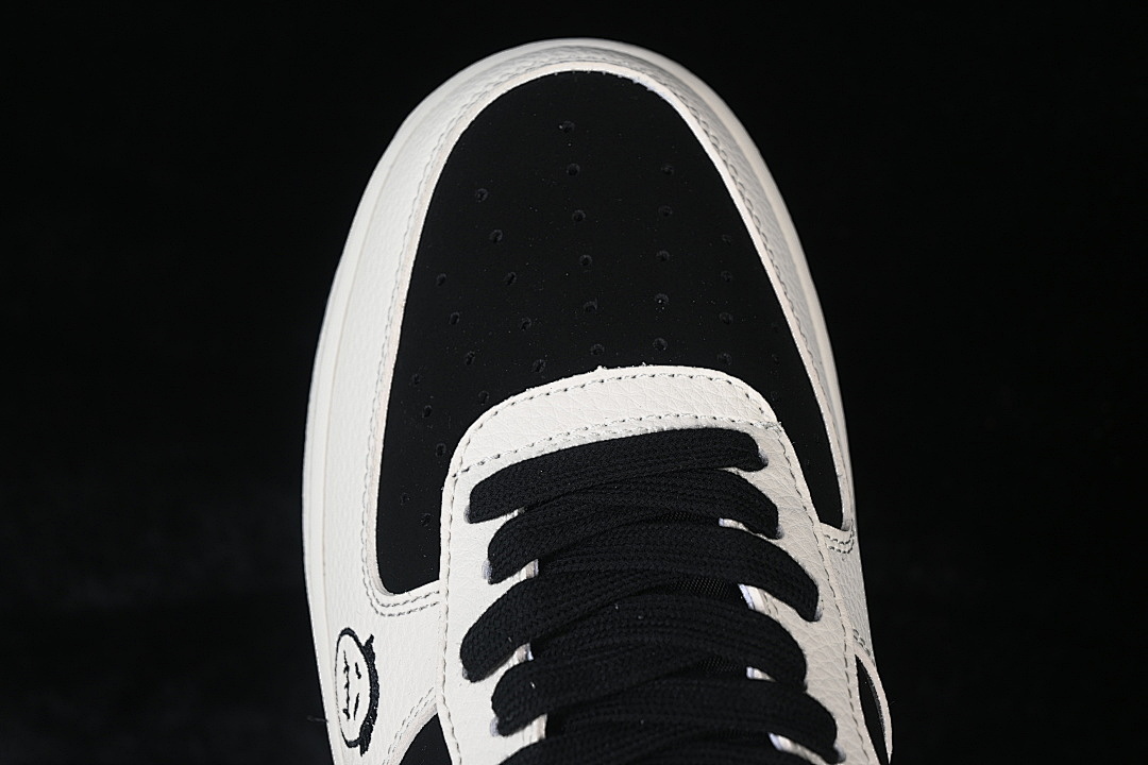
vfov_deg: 18.2
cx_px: 574
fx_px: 2391
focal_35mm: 75
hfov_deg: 27.0
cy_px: 382
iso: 160
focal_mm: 50
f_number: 6.3
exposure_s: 1/60
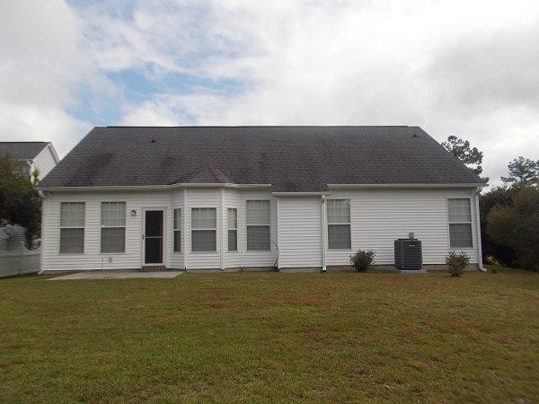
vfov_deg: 53.1
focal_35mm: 26
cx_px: 270
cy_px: 202
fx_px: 405
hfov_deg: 67.3
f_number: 8
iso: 80
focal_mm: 4.6
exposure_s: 1/160
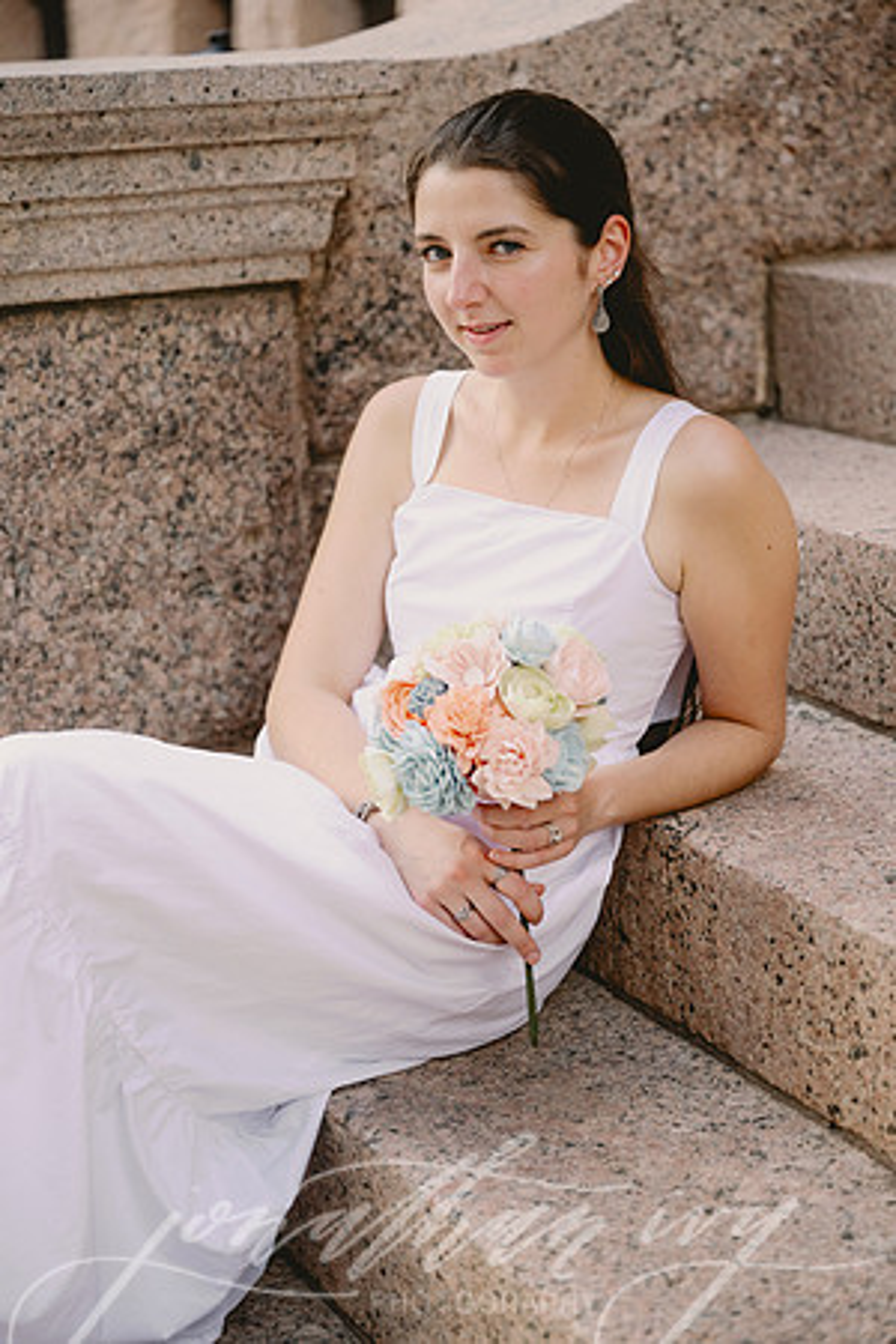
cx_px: 448
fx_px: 2501
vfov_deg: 30.1
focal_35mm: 67
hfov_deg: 20.3
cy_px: 672
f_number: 2.8
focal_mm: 67
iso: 1000
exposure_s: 1/1600
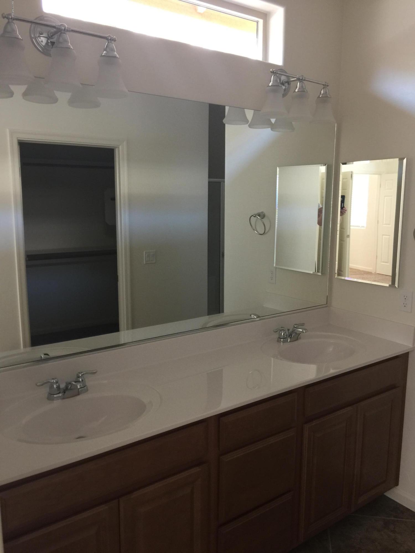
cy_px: 276
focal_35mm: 29
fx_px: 464
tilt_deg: -9.2
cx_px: 208
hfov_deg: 48.2
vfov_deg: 61.7
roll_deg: +0.0
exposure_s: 1/15
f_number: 2.2
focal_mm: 4.15
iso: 64
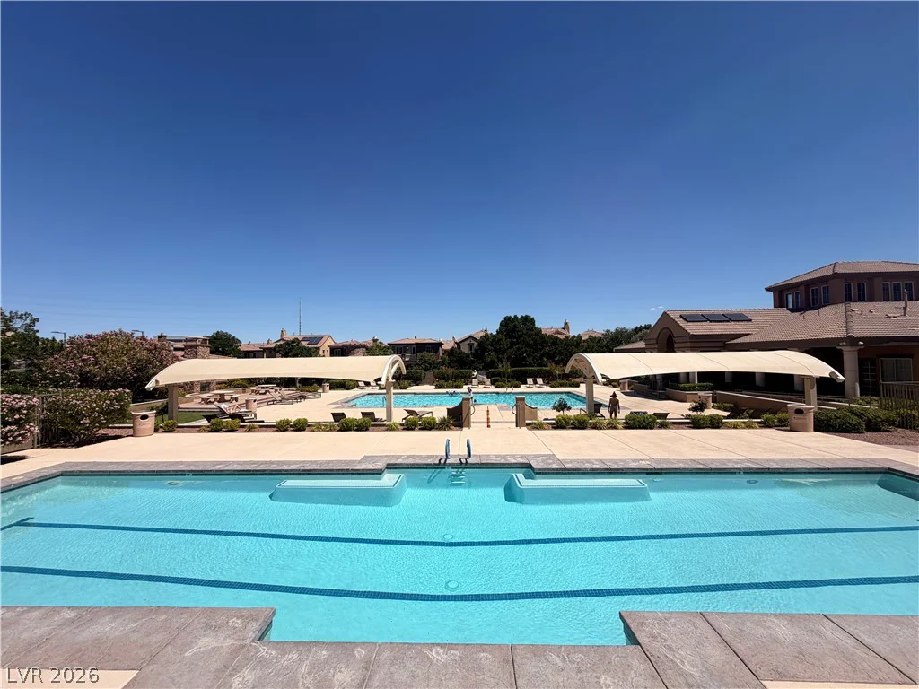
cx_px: 460
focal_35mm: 14
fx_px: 372
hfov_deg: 102.1
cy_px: 344
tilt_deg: +2.3
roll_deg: +0.8
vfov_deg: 85.7
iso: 20
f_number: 2.2
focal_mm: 2.22
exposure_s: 1/1431
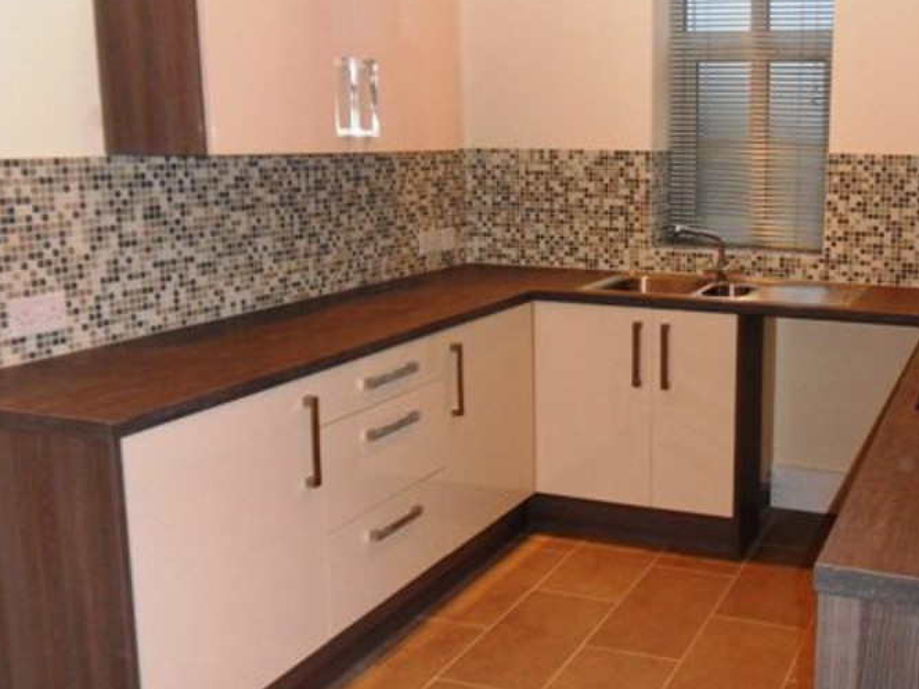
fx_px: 982
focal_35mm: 37
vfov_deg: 38.6
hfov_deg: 48.1
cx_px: 696
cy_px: 314
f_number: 3.3
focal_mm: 4.3
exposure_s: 1/30
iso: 200
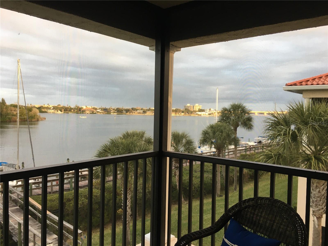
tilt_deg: -2.6
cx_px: 164
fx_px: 275
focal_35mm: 29
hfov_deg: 61.7
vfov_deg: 48.2
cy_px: 123
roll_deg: -1.1
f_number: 2.2
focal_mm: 4.15
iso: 50
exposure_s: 1/30
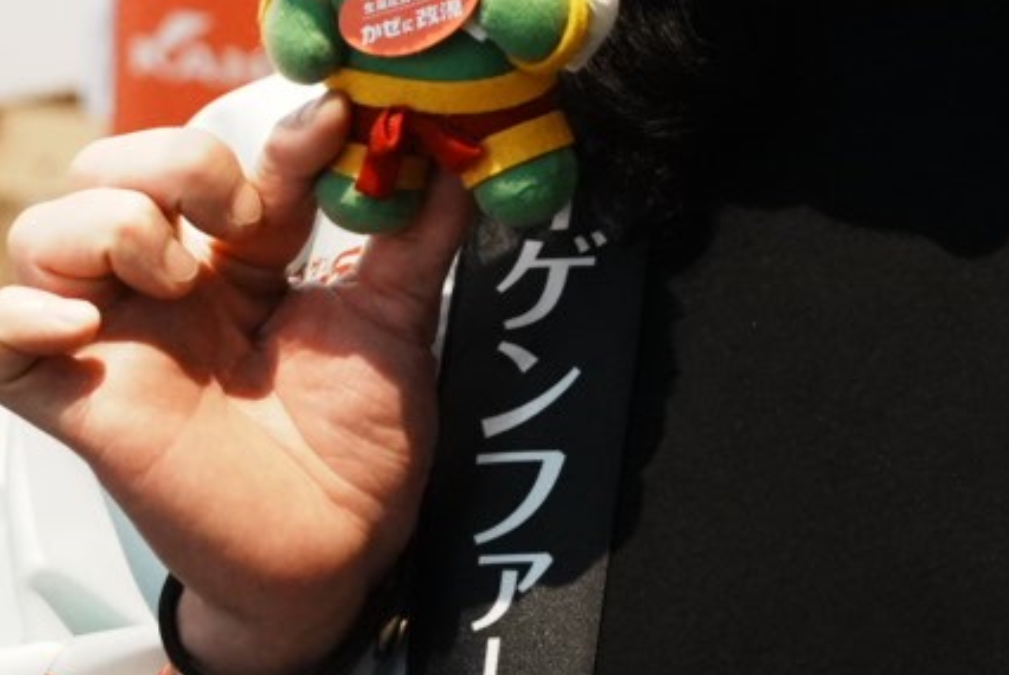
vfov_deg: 12.1
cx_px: 1156
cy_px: -199
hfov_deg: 17.8
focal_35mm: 110
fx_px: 3086
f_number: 2.8
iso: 4000
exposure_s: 1/200
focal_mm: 29
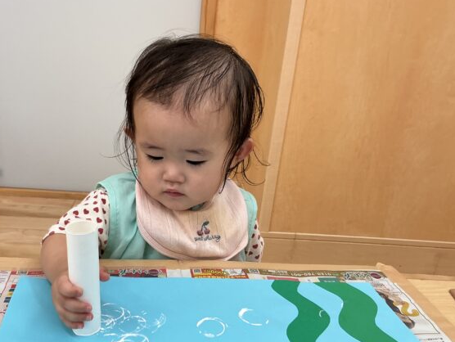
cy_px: 213
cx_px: 173
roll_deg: -0.4
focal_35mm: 37
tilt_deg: -23.2
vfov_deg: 38.5
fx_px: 487
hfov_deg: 49.6
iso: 40
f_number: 1.8
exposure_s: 1/60
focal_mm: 3
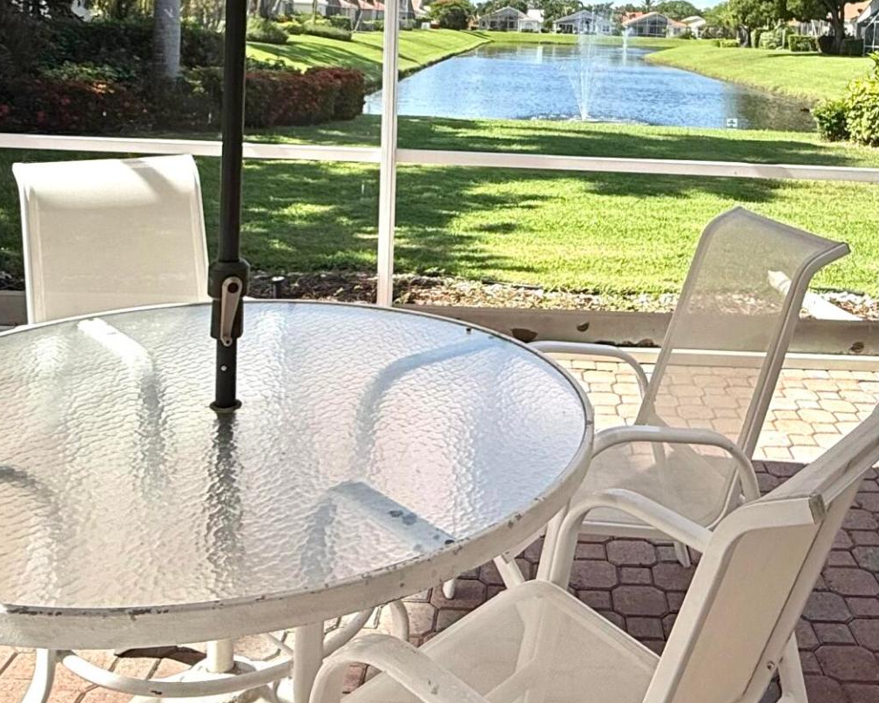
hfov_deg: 46.5
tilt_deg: -2.5
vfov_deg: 36.0
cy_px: 78
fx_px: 1014
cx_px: 538
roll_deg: -2.3
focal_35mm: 39
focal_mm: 2.22
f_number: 2.2
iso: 50
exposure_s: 1/888
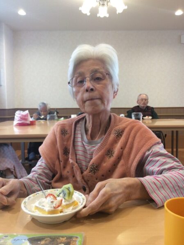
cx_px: 92
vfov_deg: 56.9
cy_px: 122
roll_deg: +0.3
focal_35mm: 32
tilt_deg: -5.6
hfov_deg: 44.1
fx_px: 227
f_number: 2.4
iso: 50
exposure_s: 1/24
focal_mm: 3.3
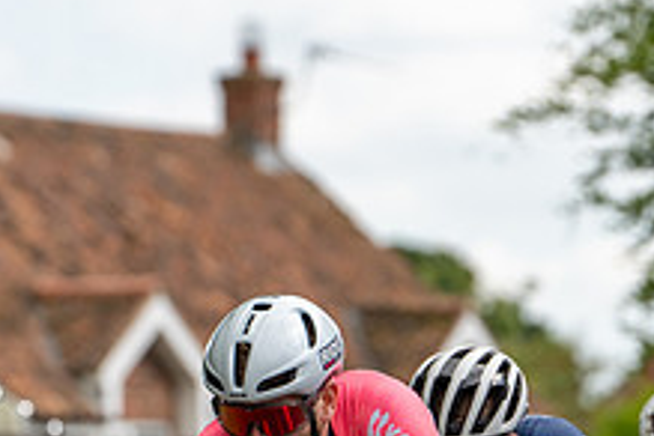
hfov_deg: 4.7
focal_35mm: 443
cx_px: 355
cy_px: 491
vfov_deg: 3.1
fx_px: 8047
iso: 100
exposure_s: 1/640
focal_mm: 167
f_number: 4
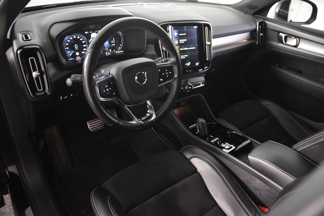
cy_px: 108
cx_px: 162
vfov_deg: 50.4
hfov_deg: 70.4
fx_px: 229
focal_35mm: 26
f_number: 2.8
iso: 1600
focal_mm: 17
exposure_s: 1/30
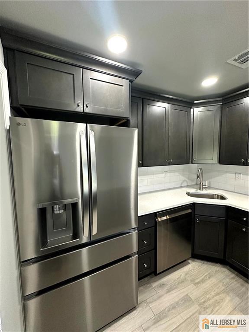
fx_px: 134
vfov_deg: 102.1
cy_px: 166
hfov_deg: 85.6
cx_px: 124
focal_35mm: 14
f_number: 2.2
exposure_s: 1/60
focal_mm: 2.22
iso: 400
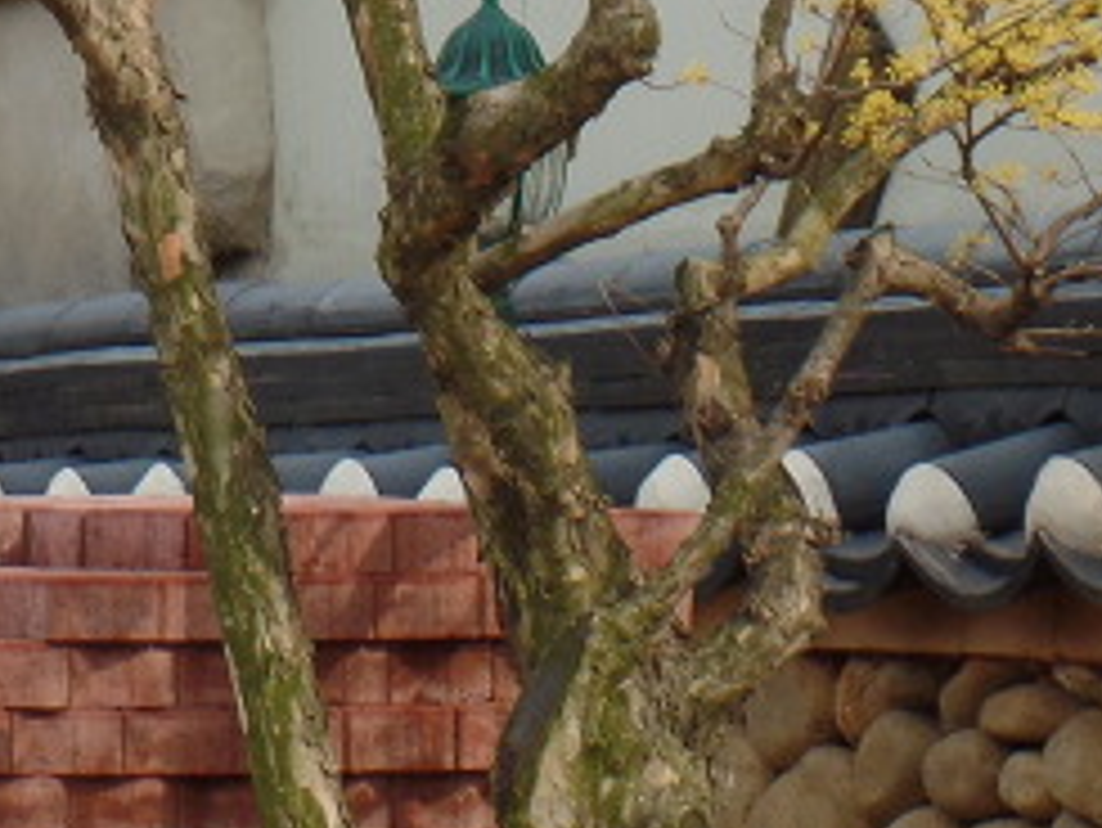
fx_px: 8504
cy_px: -621
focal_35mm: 267
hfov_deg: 7.4
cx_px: 553
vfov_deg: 5.5
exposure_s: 1/500
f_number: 3.6
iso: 80
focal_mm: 11.4
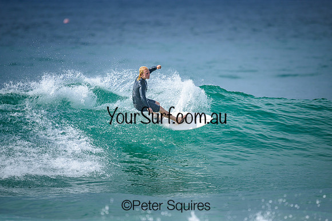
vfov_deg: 1.7
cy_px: 110
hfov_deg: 2.6
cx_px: 166
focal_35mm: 800
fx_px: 7379
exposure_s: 1/2000
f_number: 6.3
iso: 250
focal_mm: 800
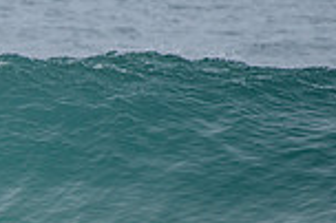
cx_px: -252
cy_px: 224
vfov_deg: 0.7
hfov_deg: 1.1
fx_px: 17817
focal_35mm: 1911
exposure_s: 1/2000
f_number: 5.6
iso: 320
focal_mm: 500
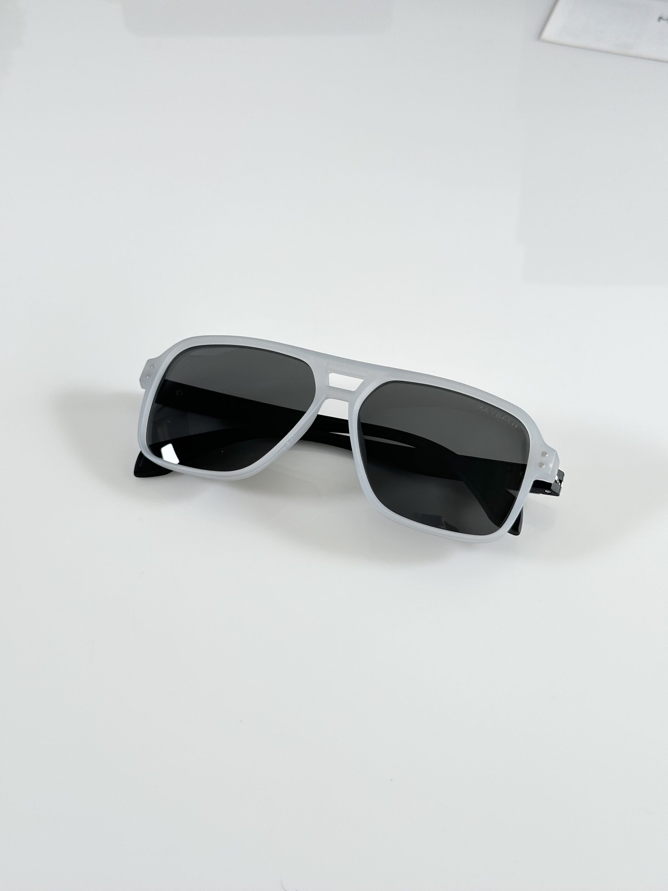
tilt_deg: -47.8
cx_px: 334
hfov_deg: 30.3
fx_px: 1235
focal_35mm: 48
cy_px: 446
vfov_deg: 39.7
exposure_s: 1/100
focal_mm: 6.86
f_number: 1.78
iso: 50
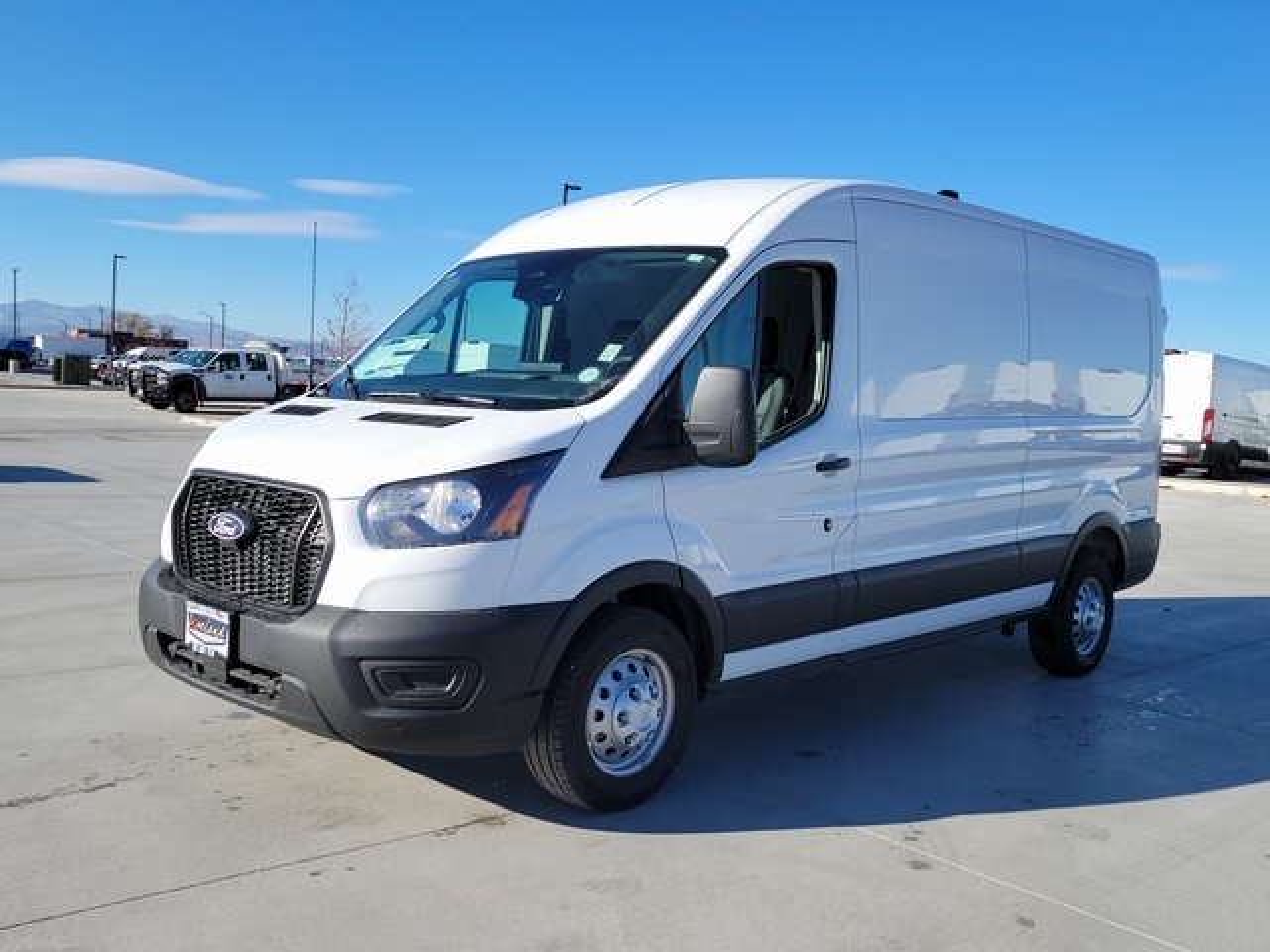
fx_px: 954
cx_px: 635
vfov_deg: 53.1
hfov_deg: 67.3
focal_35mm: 26
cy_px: 476
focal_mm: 5.4
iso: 40
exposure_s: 1/2082
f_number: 1.8
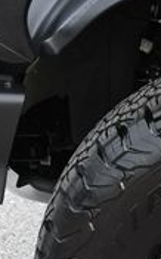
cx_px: 253
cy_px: 265
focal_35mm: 179
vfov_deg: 11.6
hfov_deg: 7.2
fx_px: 1260
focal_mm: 24
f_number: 5.6
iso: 320
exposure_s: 1/250
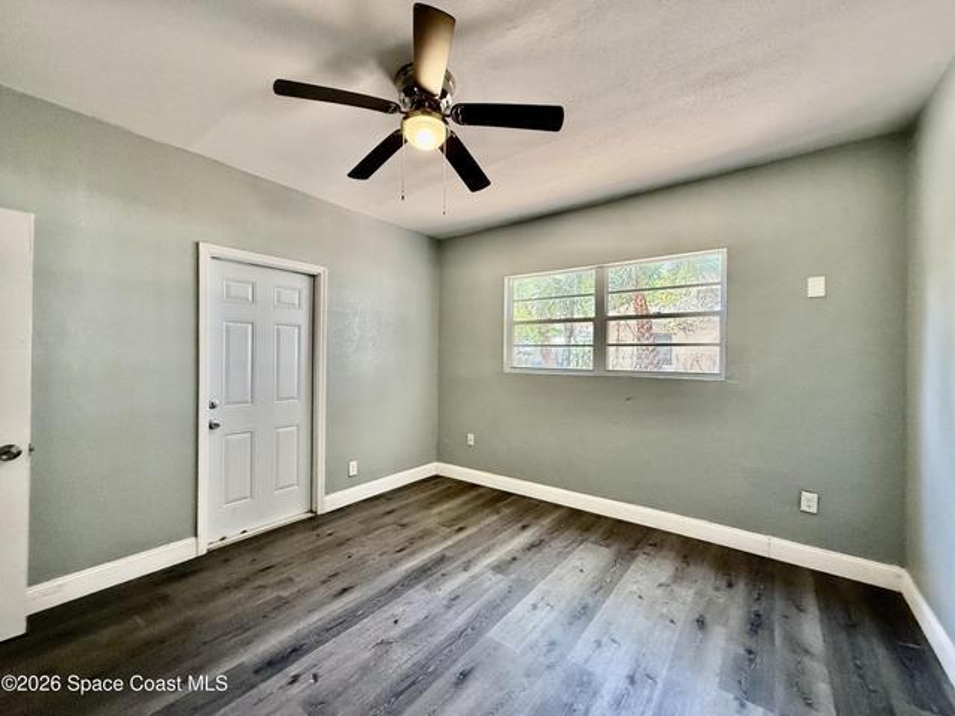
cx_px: 478
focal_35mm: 14
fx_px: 386
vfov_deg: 85.7
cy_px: 358
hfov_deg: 102.1
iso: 320
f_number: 2.2
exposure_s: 1/120
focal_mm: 2.22
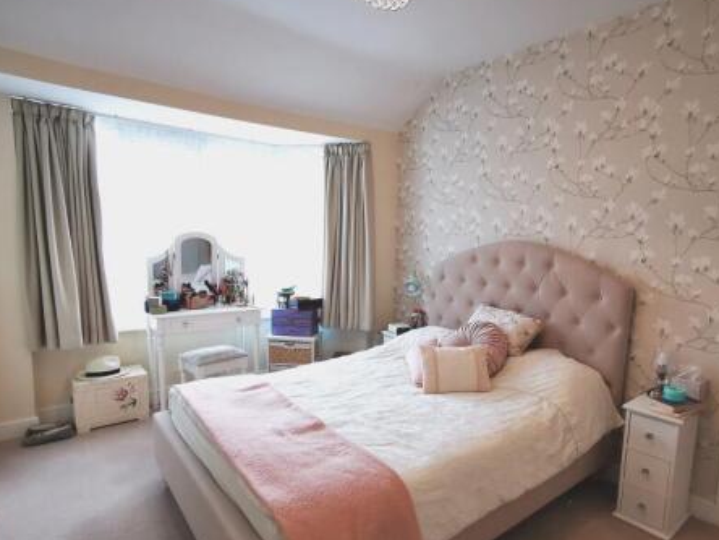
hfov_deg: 78.9
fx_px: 436
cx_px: 383
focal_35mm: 21
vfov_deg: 63.2
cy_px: 304
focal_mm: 2.35
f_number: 2.2
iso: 160
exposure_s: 1/50
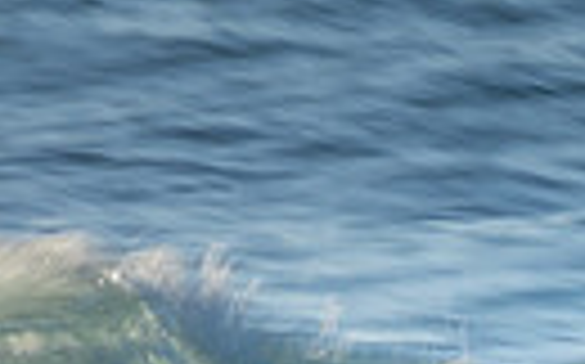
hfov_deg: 0.6
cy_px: 573
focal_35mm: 3422
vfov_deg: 0.4
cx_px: 1012
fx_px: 54510
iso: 100
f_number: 22
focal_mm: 500
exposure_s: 1/20
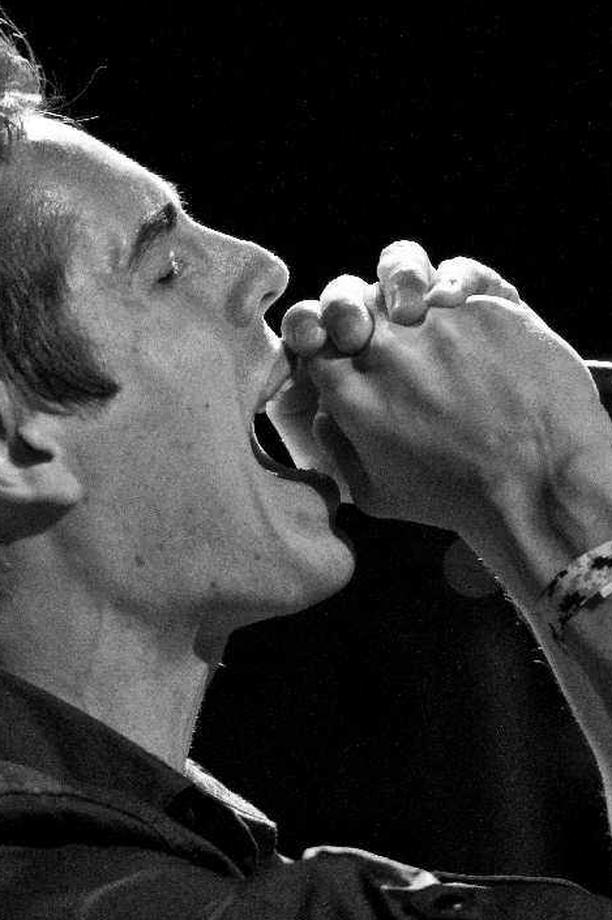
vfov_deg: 4.0
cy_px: 655
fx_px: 13074
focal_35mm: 512
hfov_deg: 2.7
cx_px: 202
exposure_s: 1/200
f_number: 2.8
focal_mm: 200
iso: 1600
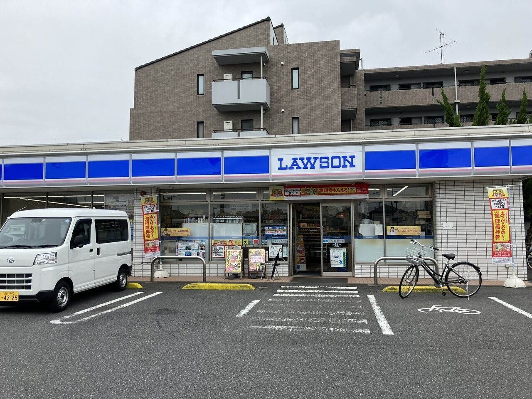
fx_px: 430
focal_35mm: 28
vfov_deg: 49.7
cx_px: 266
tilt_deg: +6.4
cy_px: 200
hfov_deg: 63.4
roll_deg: +0.3
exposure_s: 1/934
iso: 32
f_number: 1.8
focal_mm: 3.99
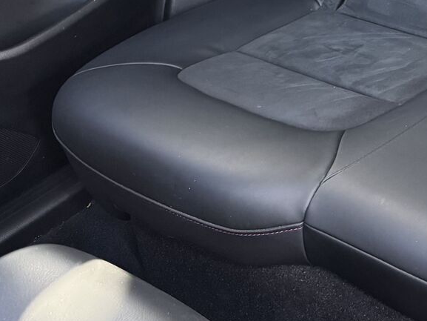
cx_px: 584
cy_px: -50
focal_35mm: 71
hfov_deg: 23.5
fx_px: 876
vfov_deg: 19.7
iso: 640
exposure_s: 1/50
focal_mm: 6.76
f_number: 1.78
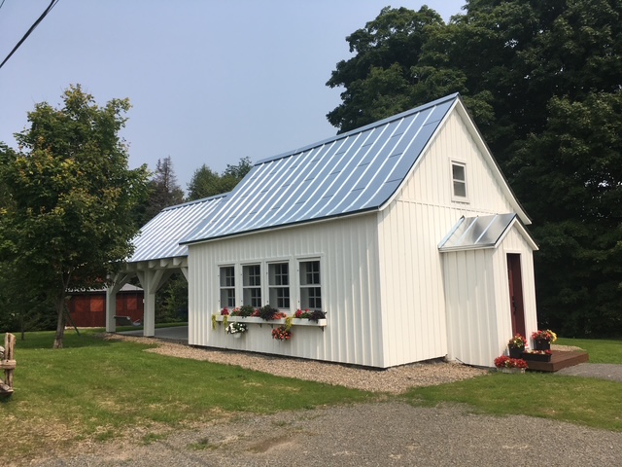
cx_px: 311
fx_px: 521
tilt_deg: +5.5
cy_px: 234
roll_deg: +1.2
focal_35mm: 29
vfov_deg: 48.2
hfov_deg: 61.7
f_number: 2.2
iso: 25
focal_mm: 4.15
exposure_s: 1/2481
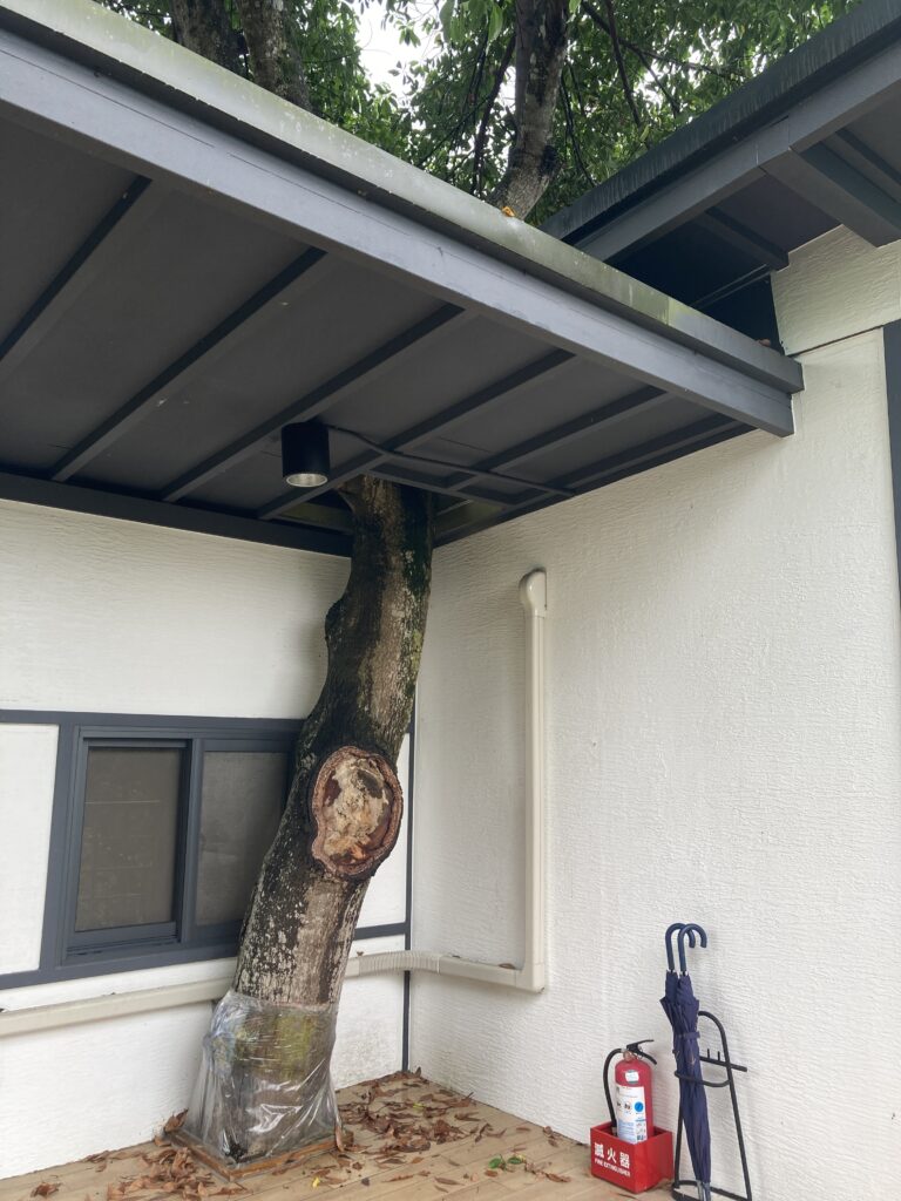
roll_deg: +0.3
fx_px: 972
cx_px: 450
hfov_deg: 49.7
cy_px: 600
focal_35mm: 28
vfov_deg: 63.4
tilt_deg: +12.6
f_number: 1.8
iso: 25
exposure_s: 1/120
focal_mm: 3.99
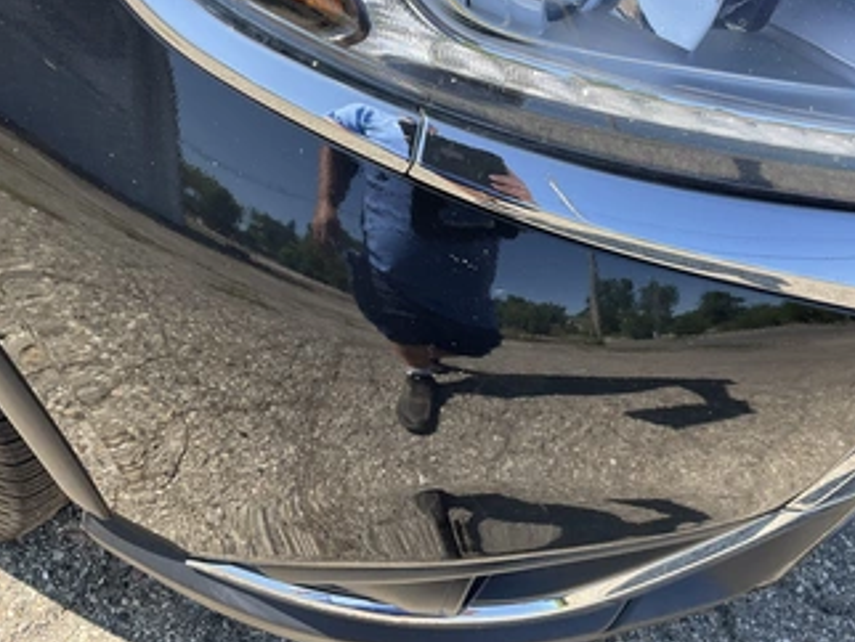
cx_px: 462
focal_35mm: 36
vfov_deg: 39.6
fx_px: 890
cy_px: 271
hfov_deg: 51.3
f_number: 1.8
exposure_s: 1/495
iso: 25
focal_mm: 3
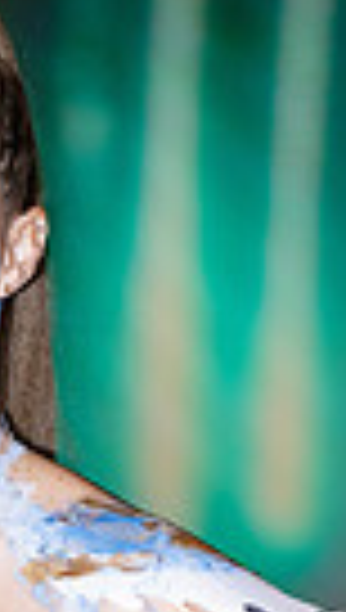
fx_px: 11247
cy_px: 963
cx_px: -139
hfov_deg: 1.8
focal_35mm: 693
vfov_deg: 3.1
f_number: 2.8
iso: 1250
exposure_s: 1/500
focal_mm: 200
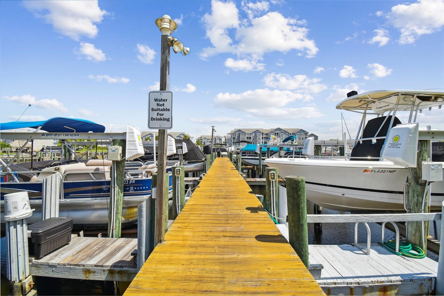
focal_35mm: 15
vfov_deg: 77.3
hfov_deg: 100.4
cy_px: 148
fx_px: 185
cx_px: 222
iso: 100
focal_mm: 10
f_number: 7.1
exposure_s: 1/200
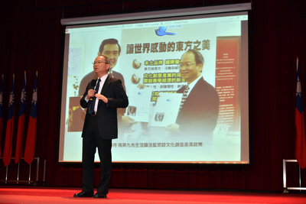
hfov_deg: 36.2
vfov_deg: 24.6
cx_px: 153
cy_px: 102
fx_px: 468
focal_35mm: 55
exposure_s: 1/125
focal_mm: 55
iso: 1600
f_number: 4.5
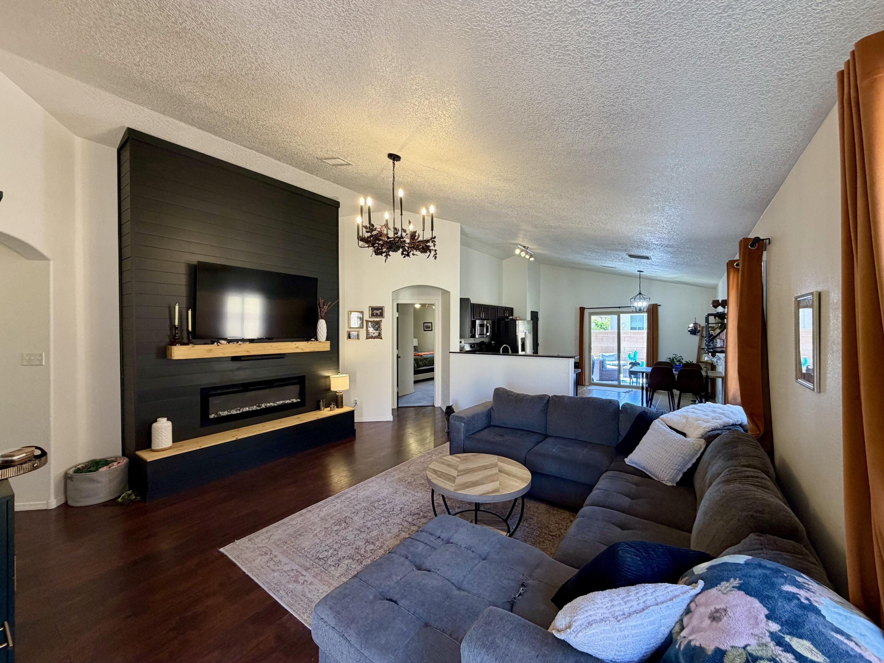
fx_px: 358
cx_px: 442
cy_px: 332
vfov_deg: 85.7
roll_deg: +0.4
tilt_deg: -1.0
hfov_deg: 102.1
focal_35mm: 14
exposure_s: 1/60
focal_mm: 2.22
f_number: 2.2
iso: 160
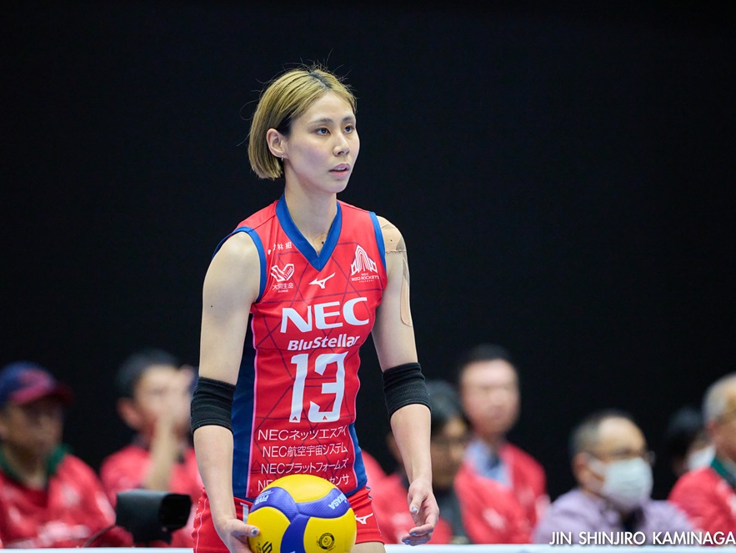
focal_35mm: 336
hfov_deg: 5.9
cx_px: 339
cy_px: 276
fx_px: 7147
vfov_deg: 4.4
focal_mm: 300
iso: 12800
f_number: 2.8
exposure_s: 1/1600
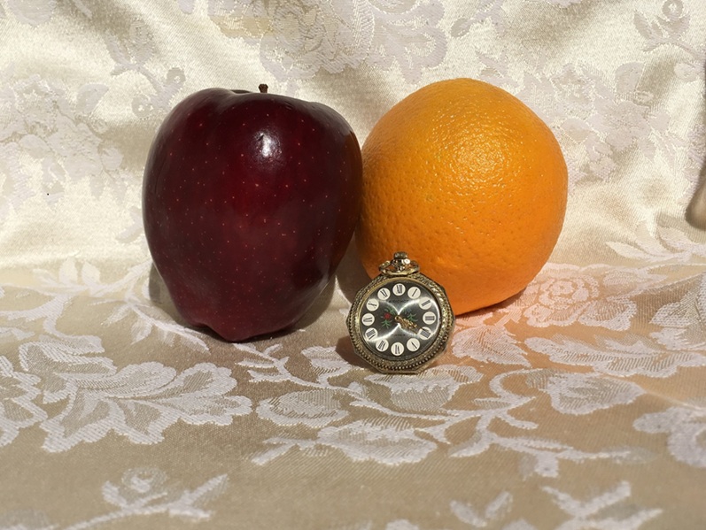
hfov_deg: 61.6
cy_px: 265
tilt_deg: -17.3
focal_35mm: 29
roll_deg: +3.9
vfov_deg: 48.3
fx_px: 592
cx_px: 353
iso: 25
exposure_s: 1/7692
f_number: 2.2
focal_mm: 4.15
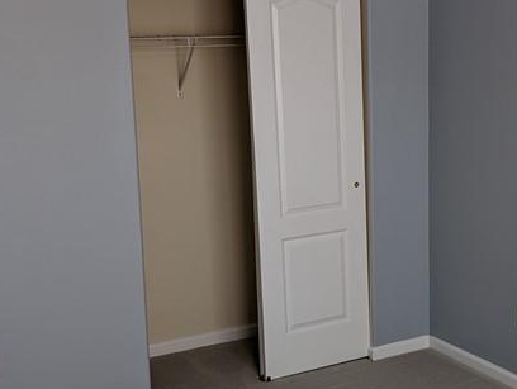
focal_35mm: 60
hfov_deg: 31.8
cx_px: 355
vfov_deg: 24.5
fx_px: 897
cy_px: 201
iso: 44
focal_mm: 6.81
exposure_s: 1/40
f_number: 1.85
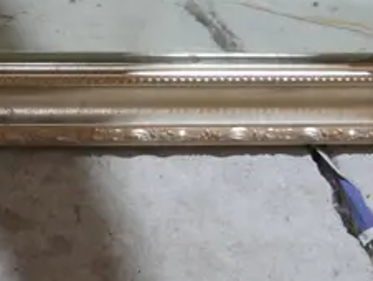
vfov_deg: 10.3
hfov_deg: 13.4
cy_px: -236
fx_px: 1467
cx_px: -248
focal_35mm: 136
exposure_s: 1/60
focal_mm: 15
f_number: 3.6
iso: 320
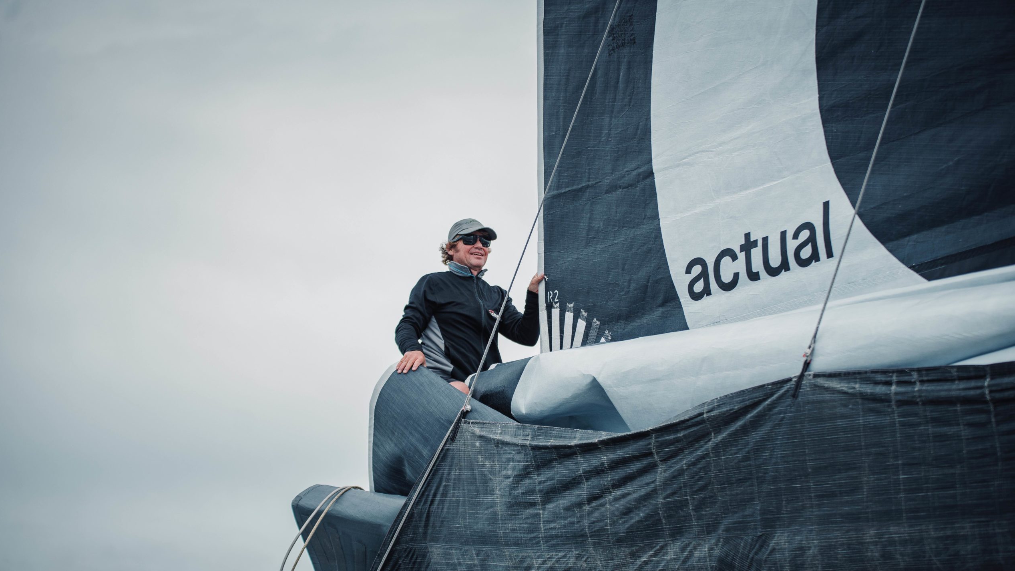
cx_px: 504
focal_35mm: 74
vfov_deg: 16.3
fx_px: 1992
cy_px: 335
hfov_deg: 28.6
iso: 125
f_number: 2.8
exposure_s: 1/1600
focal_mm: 70
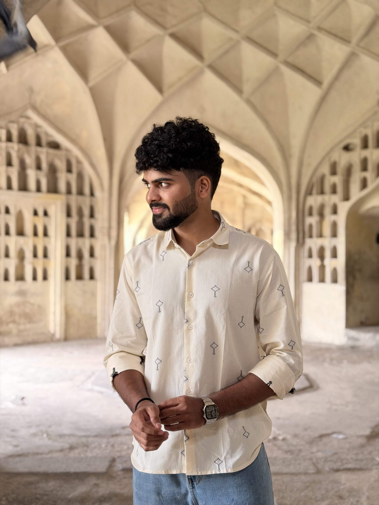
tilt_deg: +0.0
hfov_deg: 30.3
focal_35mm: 48
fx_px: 701
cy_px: 252
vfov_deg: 39.7
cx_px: 190
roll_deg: -1.0
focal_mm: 6.76
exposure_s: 1/121
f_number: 1.78
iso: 80
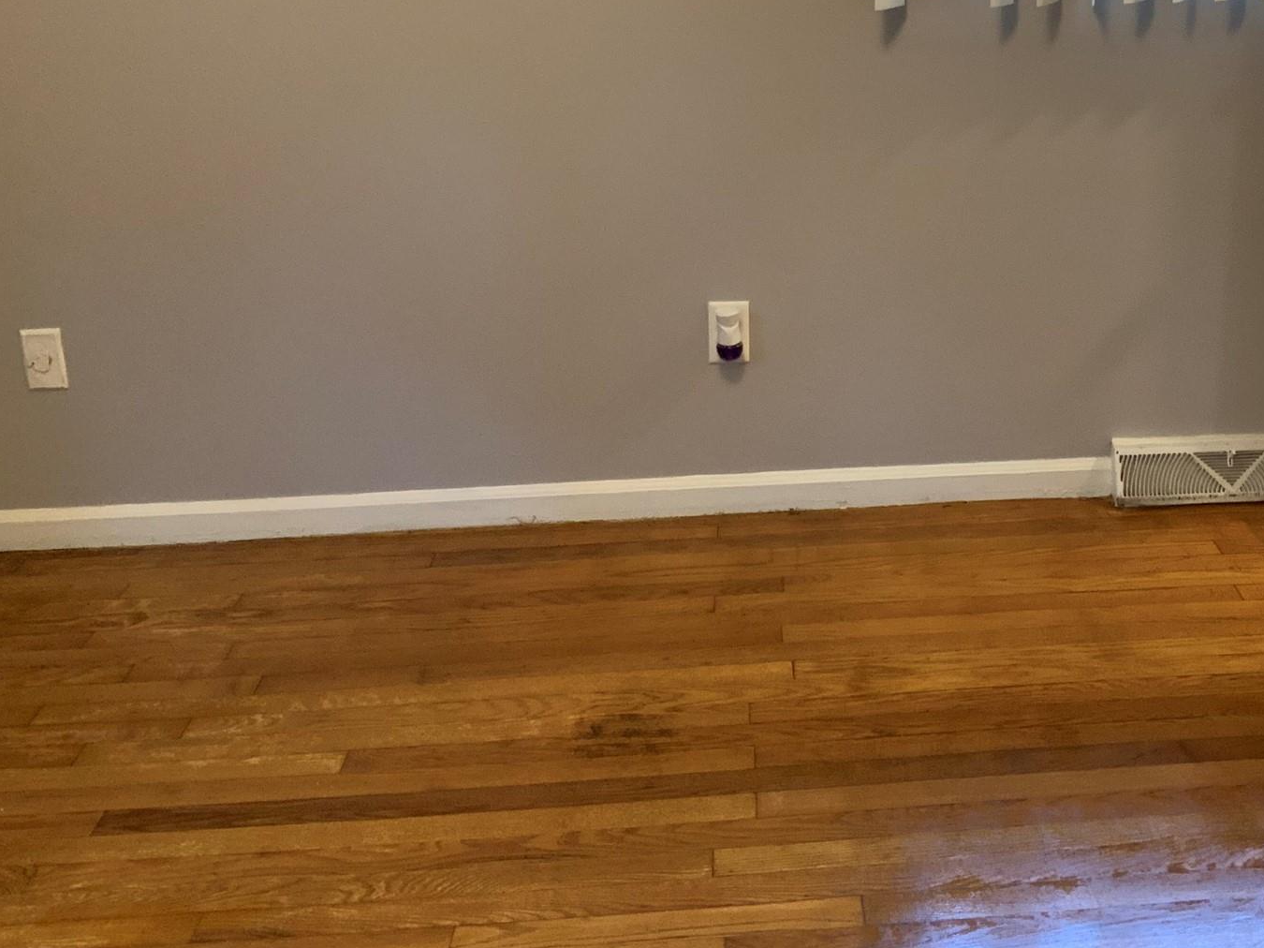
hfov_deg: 42.1
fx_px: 1606
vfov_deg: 32.4
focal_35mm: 44
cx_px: 895
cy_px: 260
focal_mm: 3
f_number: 1.8
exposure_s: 1/60
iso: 160
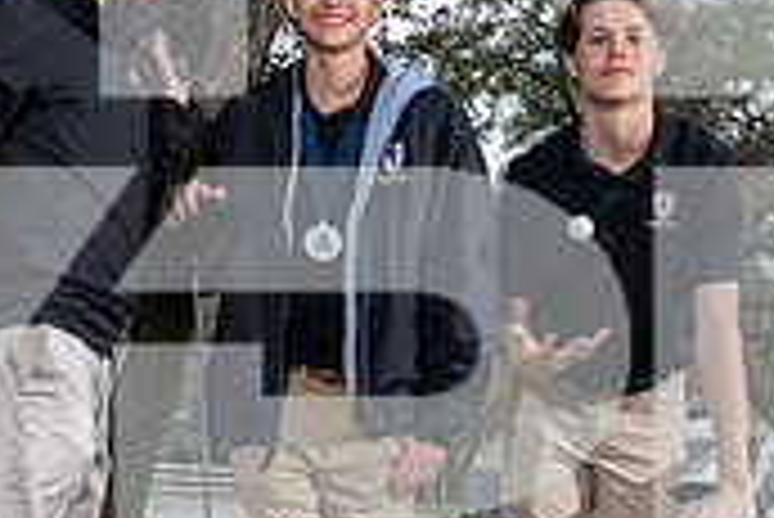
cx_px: 27
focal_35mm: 98
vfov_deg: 13.9
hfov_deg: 20.2
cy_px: 408
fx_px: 2109
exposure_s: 1/125
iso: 100
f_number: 6.3
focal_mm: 29
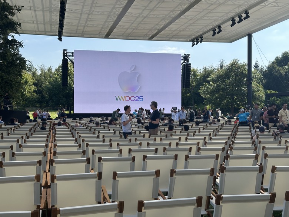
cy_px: 108
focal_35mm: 48
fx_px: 401
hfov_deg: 39.7
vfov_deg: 30.3
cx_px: 144
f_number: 1.78
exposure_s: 1/2358
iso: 64
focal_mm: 6.86
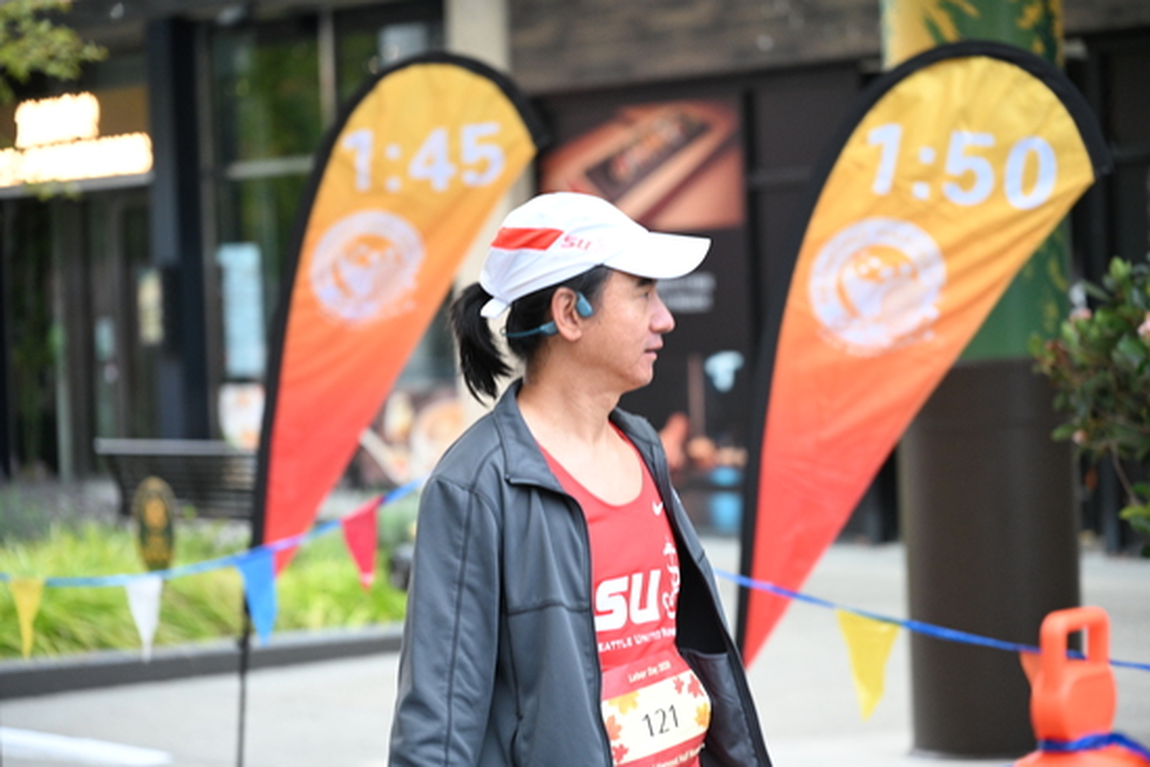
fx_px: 3834
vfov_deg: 11.4
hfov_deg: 17.1
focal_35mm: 120
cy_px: 384
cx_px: 575
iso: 2000
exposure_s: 1/200
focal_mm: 120
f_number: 4
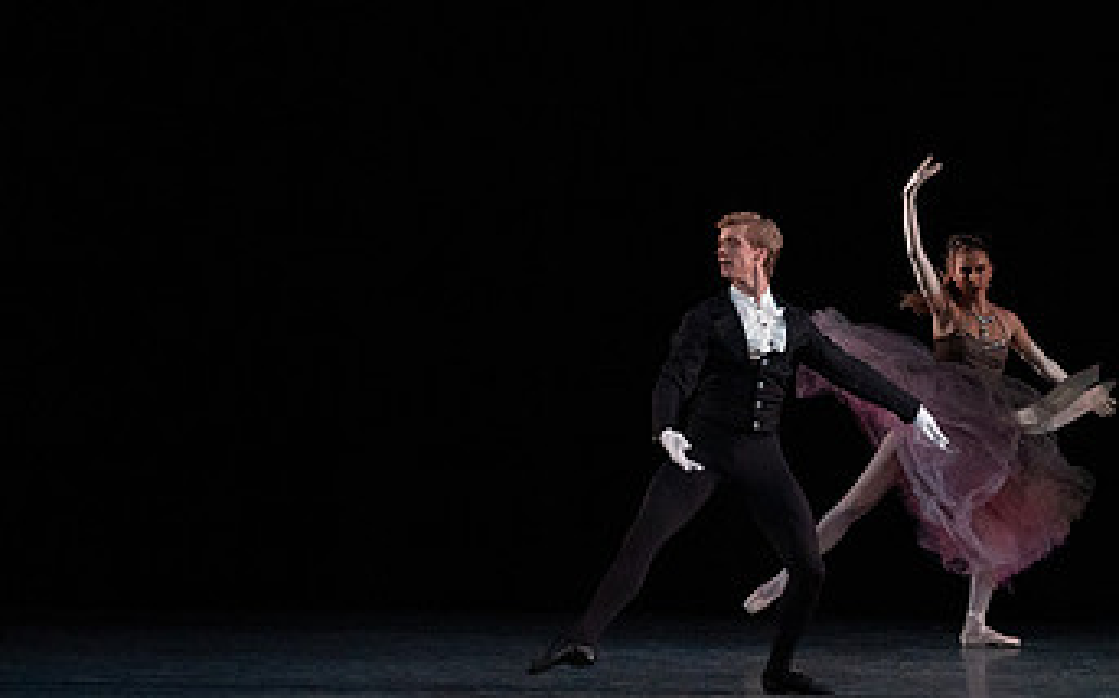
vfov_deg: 6.0
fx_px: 6675
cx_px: 842
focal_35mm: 219
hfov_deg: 9.6
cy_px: 161
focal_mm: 127
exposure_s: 1/400
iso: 16000
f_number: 5.6
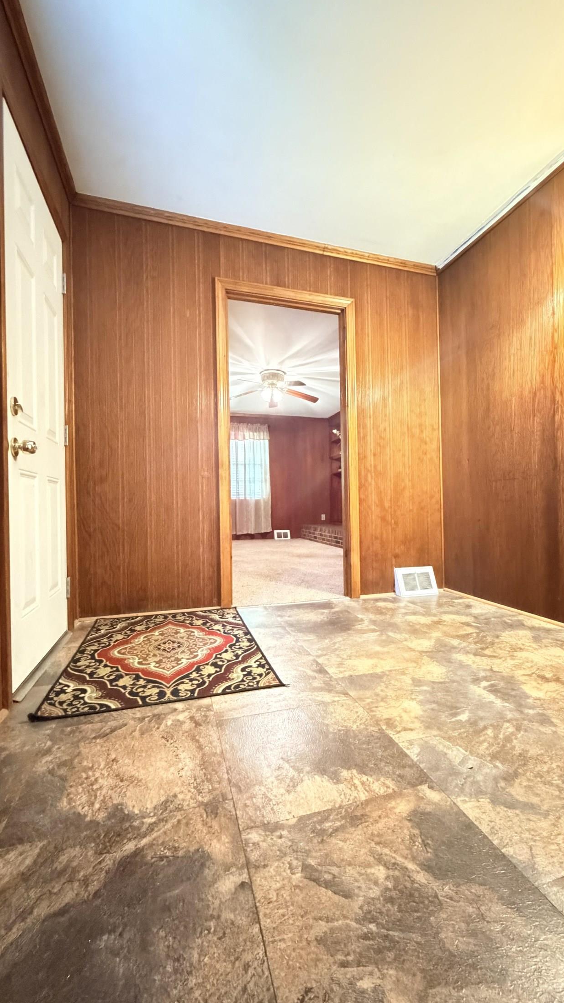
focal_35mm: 16
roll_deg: +0.8
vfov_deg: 99.4
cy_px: 508
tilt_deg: +0.9
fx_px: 425
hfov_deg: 67.0
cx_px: 306
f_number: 2.2
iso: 2500
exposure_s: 1/30
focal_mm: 2.22
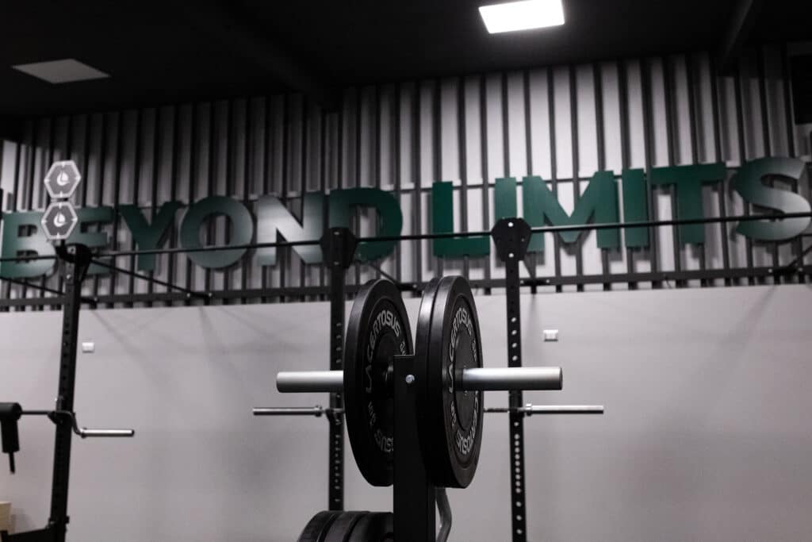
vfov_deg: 37.9
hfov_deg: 54.4
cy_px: 271
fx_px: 790
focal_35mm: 35
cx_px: 406
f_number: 3.2
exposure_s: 1/250
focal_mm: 23
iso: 8000
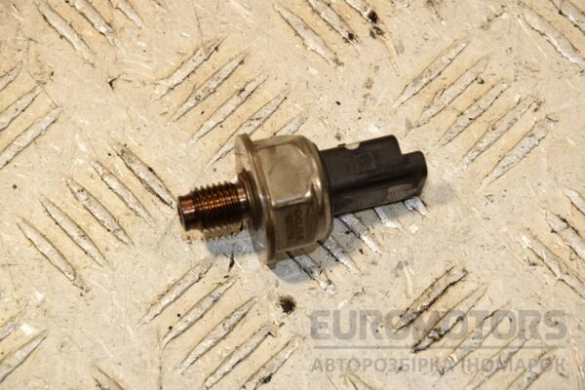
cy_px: 195
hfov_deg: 13.0
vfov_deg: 8.7
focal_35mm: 158
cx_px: 292
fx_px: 2559
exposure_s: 1/200
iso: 800
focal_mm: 105
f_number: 9
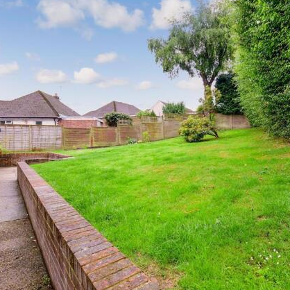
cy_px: 143
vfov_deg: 74.8
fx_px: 190
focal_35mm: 20
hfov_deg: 74.3
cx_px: 168
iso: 400
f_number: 11
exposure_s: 1/40
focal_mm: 10
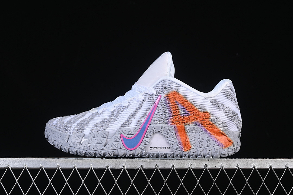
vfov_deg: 18.2
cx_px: 146
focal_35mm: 75
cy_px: 98
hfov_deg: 27.0
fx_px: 610
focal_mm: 50
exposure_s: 1/80
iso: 160
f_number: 8
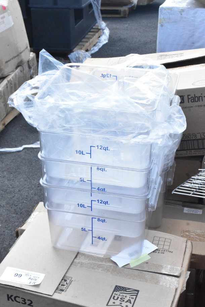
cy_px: 154
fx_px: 487
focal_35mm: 57
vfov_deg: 35.1
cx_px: 102
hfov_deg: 23.8
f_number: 18
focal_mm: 38
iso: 6400
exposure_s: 1/1250
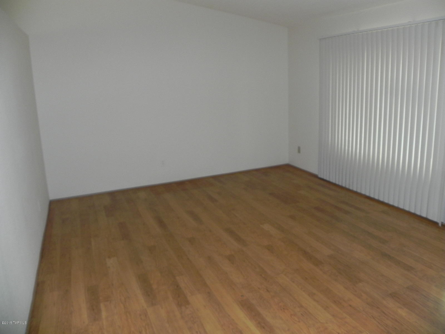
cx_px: 222
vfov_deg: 53.1
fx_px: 334
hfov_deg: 67.3
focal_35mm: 26
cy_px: 167
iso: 200
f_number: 2.8
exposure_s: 1/30
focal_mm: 4.6
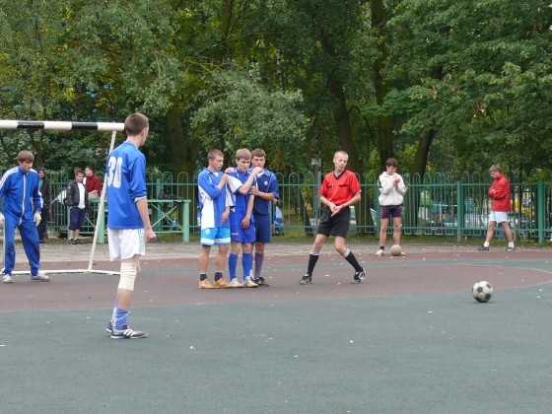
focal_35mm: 110
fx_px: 1754
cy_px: 207
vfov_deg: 13.5
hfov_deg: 17.9
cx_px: 276
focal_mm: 14
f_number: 4
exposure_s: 1/125
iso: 100
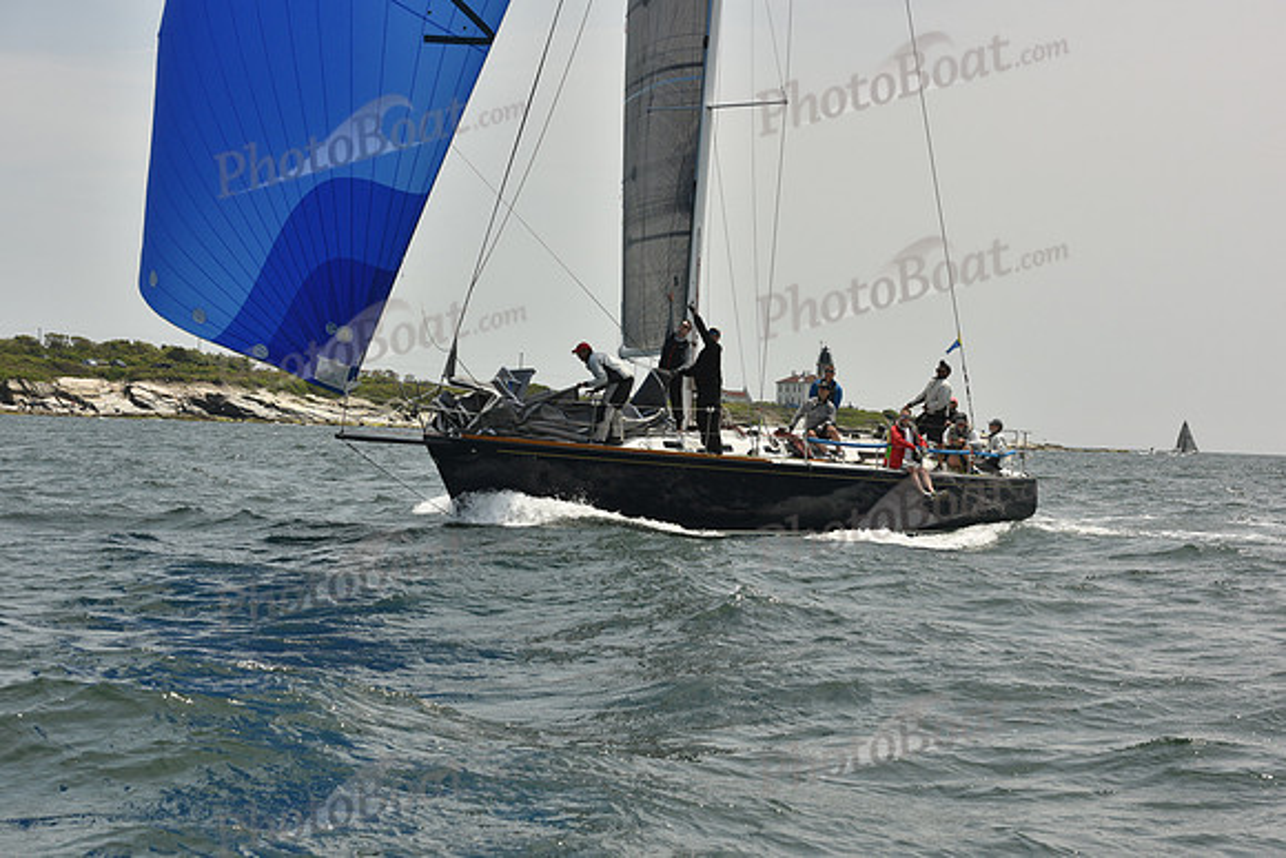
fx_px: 2501
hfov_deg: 28.8
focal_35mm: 70
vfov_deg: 19.5
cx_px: 643
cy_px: 429
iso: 400
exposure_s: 1/1600
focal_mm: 70
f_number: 10
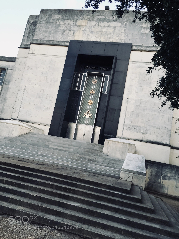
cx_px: 90
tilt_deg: +10.9
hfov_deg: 48.2
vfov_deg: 61.7
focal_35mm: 29
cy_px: 120
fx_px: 200
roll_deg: -12.1
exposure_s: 1/121
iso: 32
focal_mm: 4.15
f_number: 2.2
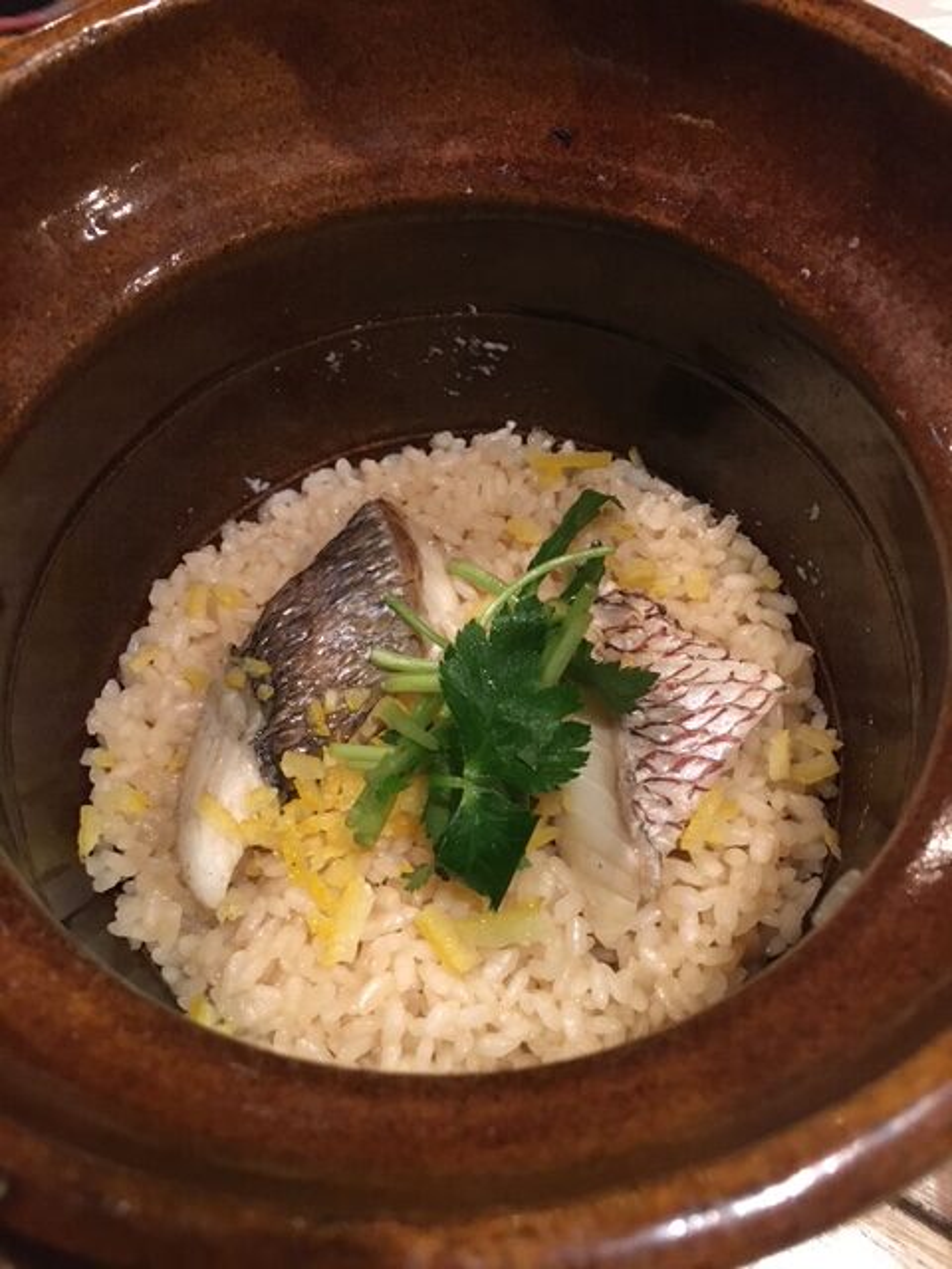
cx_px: 476
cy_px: 634
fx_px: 1063
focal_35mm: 29
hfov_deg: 48.2
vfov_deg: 61.7
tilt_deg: -62.6
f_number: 2.2
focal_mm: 4.15
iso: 250
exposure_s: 1/15
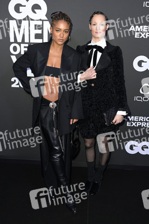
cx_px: 74
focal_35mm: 34
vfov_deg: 55.8
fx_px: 211
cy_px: 112
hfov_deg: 38.8
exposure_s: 1/250
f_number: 5.6
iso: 1000
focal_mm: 34
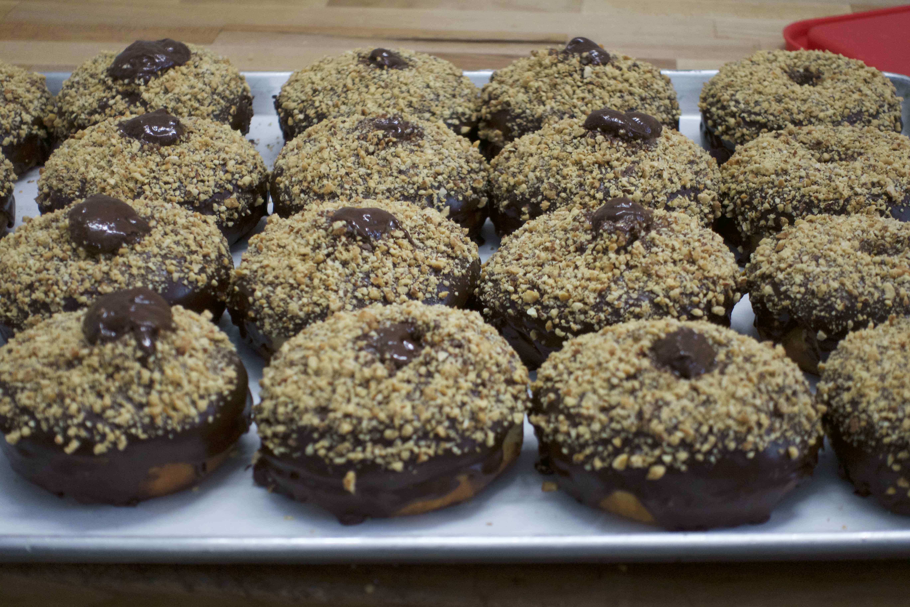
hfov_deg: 28.8
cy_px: 304
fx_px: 1769
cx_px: 455
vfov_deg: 19.5
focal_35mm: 70
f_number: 2.8
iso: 1600
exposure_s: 1/100
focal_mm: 25.7
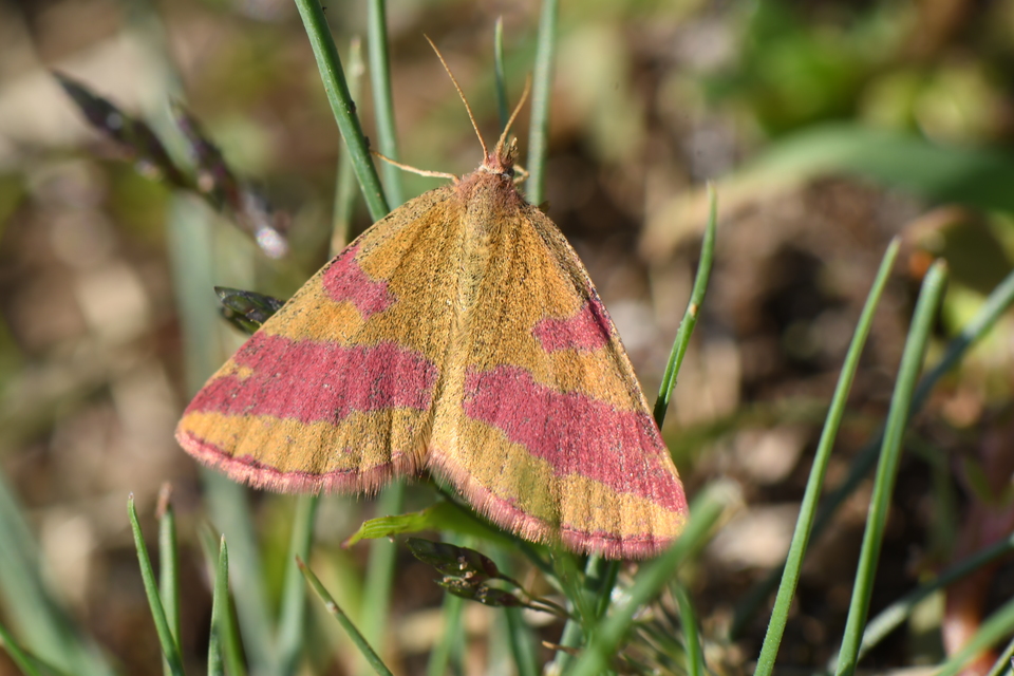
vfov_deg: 8.7
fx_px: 4422
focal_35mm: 157
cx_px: 507
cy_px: 338
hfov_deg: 13.1
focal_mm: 105
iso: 100
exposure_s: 1/100
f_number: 16
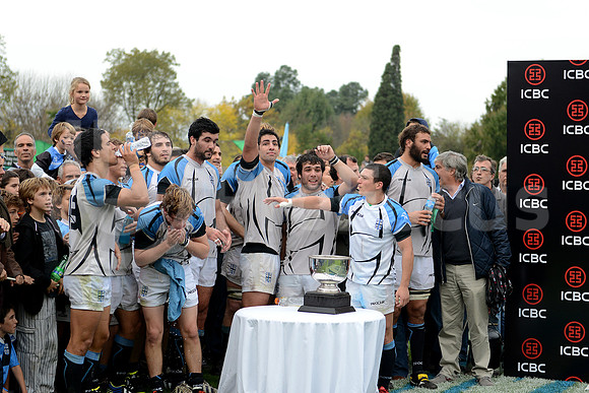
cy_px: 196
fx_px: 1145
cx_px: 294
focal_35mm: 70
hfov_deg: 28.8
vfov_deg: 19.5
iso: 500
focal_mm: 70
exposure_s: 1/800
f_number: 2.8
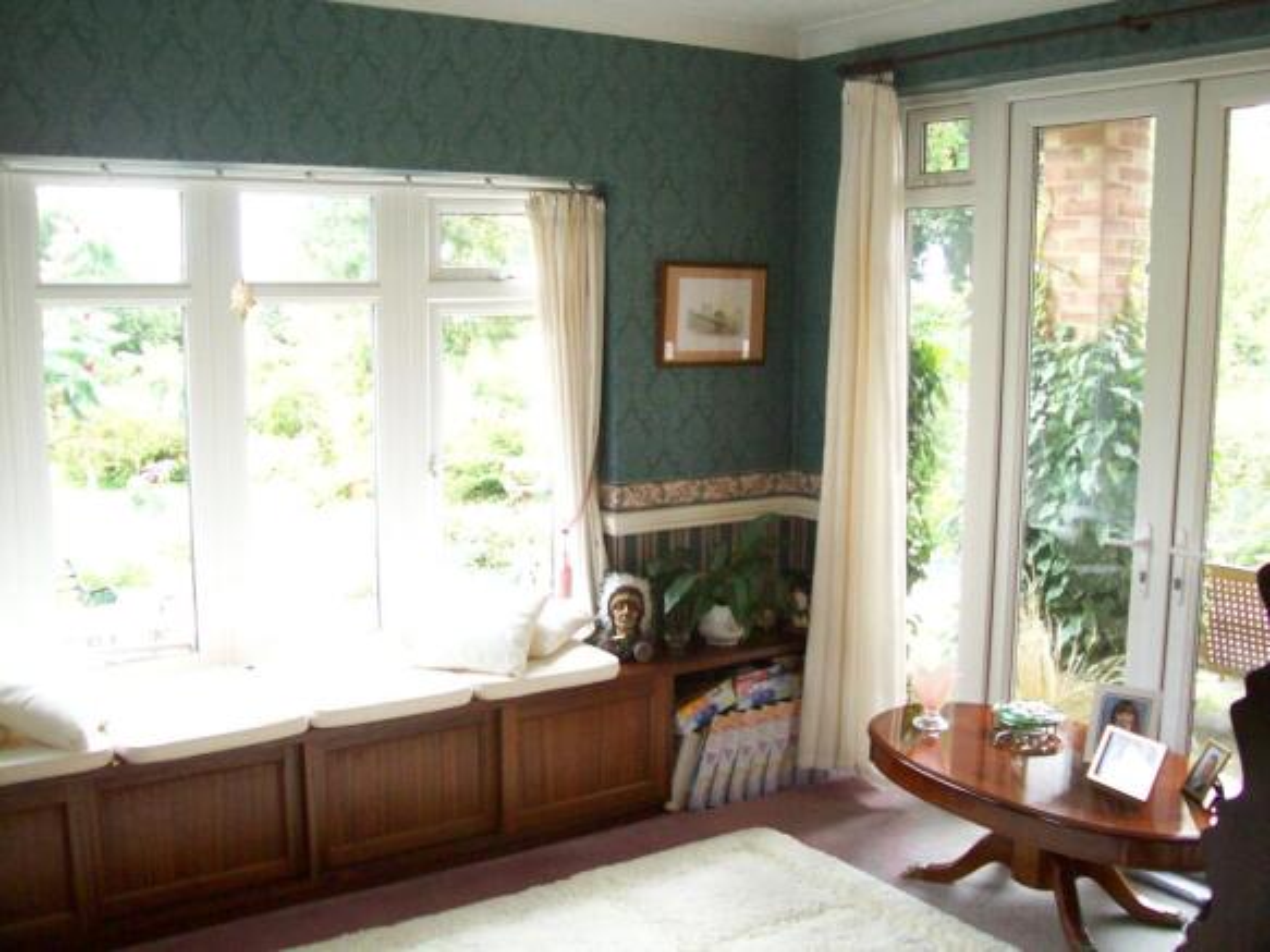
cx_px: 635
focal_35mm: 36
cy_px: 476
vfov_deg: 39.6
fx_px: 1321
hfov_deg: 51.4
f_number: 2.7
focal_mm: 6
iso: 200
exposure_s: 1/64
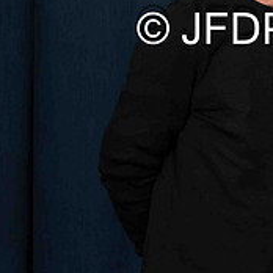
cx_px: 413
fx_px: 2418
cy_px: -28
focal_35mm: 271
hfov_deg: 6.4
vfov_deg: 6.4
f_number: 5.6
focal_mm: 70
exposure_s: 1/250
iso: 125
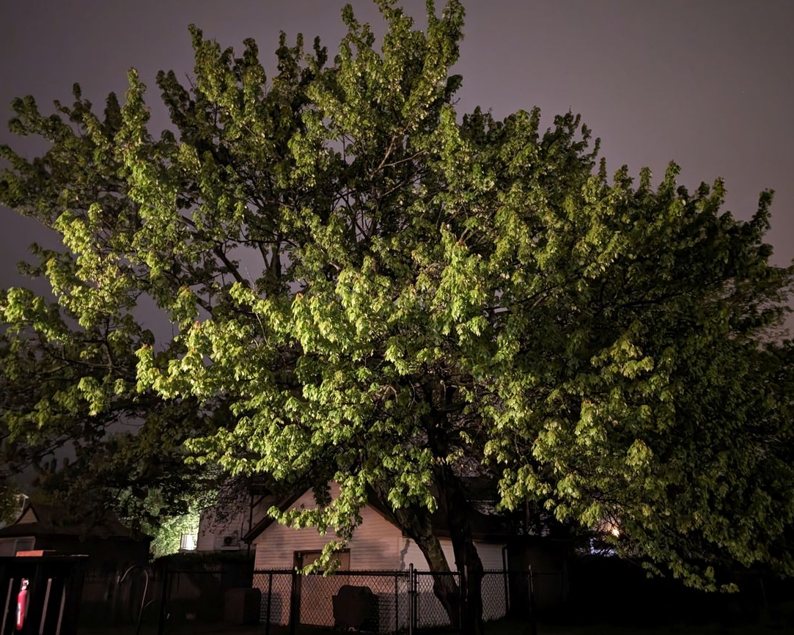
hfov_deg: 66.0
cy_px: 327
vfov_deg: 54.9
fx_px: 611
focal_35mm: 26
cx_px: 385
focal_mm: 6.9
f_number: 1.68
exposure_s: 1/2.87
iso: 7812
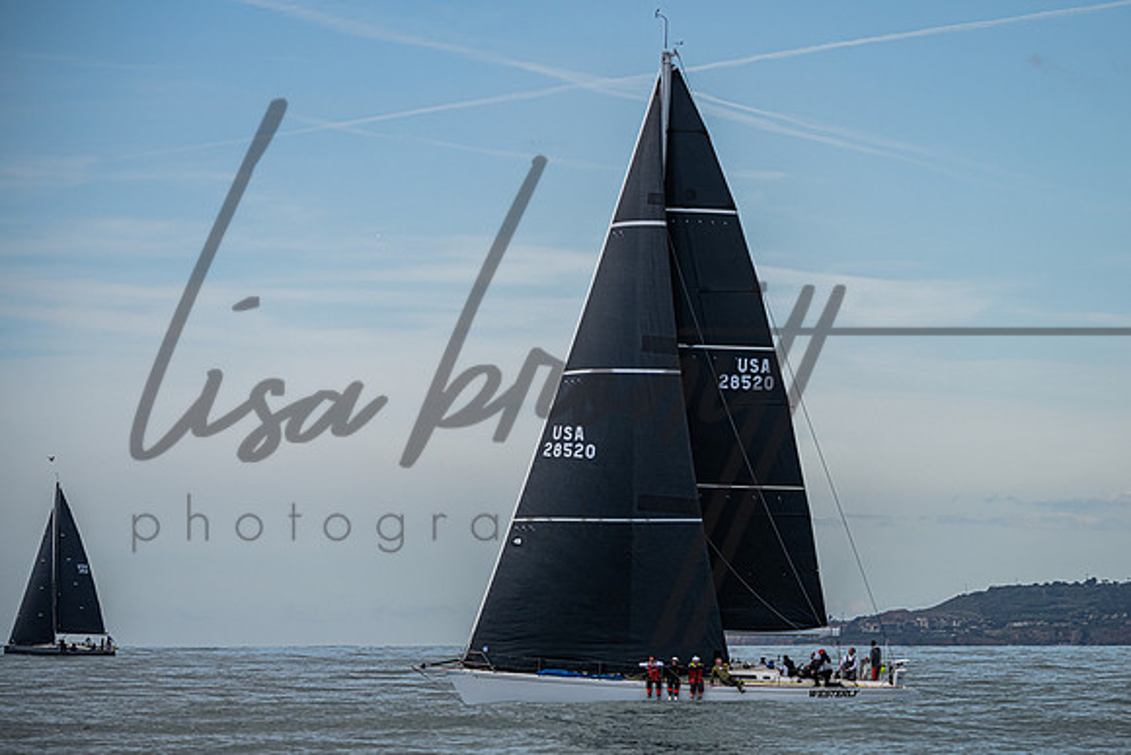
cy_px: 397
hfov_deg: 10.7
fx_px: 6059
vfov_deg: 7.1
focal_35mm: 193
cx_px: 661
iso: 400
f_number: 5.6
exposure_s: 1/2500
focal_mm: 165
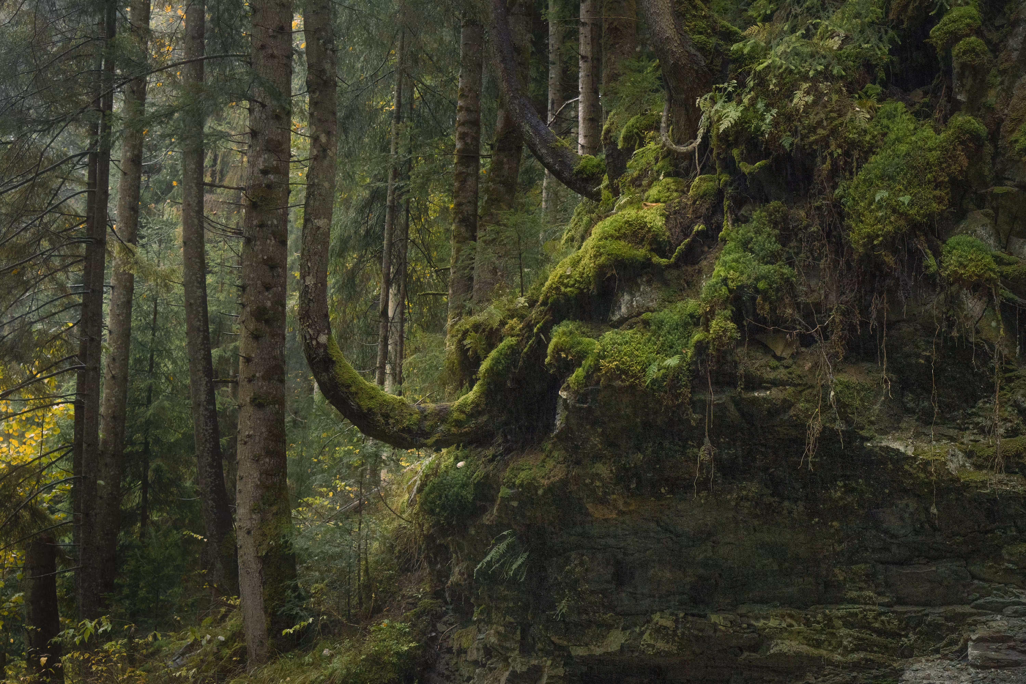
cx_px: 513
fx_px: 1425
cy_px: 342
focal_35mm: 50
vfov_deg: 27.0
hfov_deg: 39.6
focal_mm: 50
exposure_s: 1/125
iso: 2500
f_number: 6.3
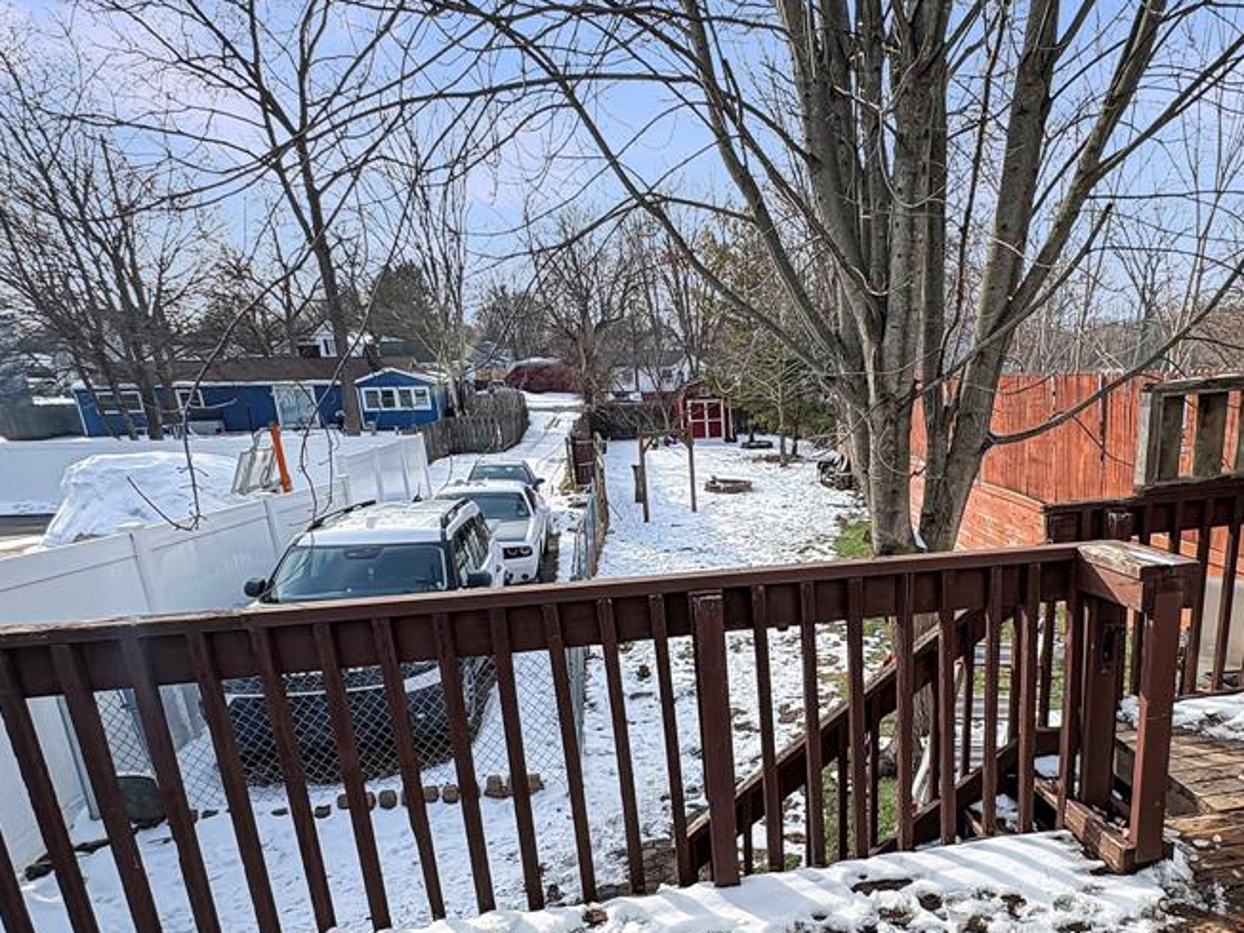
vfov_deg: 59.9
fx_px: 791
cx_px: 796
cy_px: 607
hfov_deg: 74.7
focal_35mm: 22
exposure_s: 1/756
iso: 40
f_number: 2.2
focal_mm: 2.22
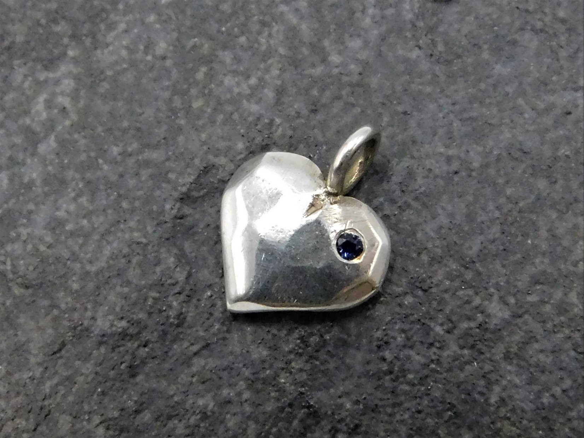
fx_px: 388
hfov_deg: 73.9
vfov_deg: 58.9
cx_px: 292
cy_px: 219
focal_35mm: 23
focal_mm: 4
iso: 800
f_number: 3
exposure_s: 1/1250
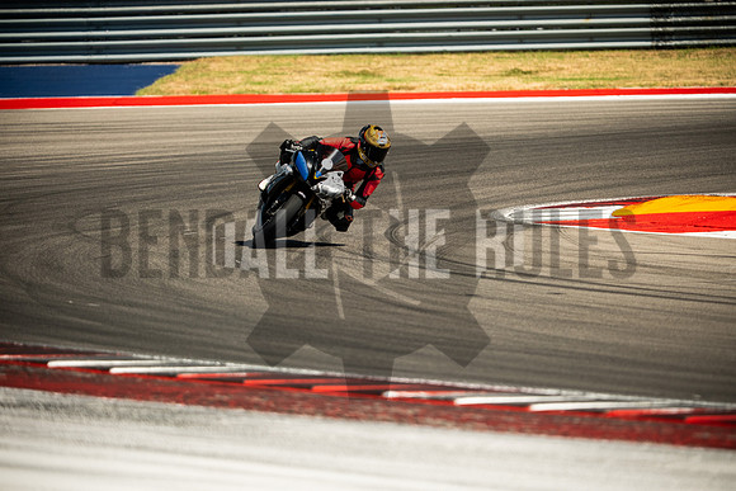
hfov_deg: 4.9
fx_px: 8588
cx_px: 368
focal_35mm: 420
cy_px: 246
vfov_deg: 3.3
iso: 320
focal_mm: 280
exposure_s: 1/2500
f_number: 2.8
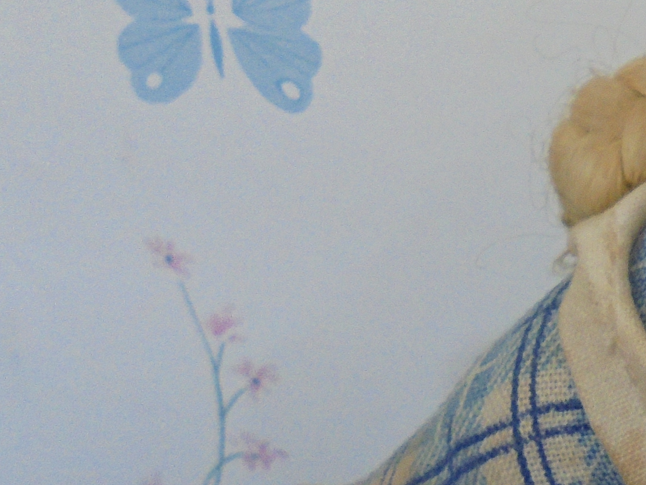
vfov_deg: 16.7
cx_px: 983
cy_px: -132
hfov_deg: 20.0
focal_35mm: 84
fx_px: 1567
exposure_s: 1/80
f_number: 3.5
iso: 200
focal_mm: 4.6
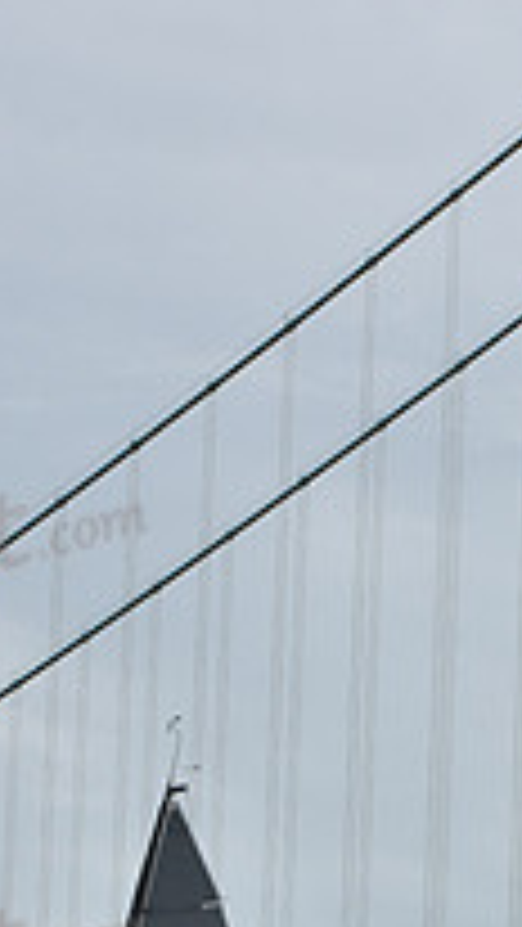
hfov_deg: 4.8
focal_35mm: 254
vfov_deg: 8.4
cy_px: 1170
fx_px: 6245
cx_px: 380
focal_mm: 86
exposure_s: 1/800
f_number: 9
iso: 250
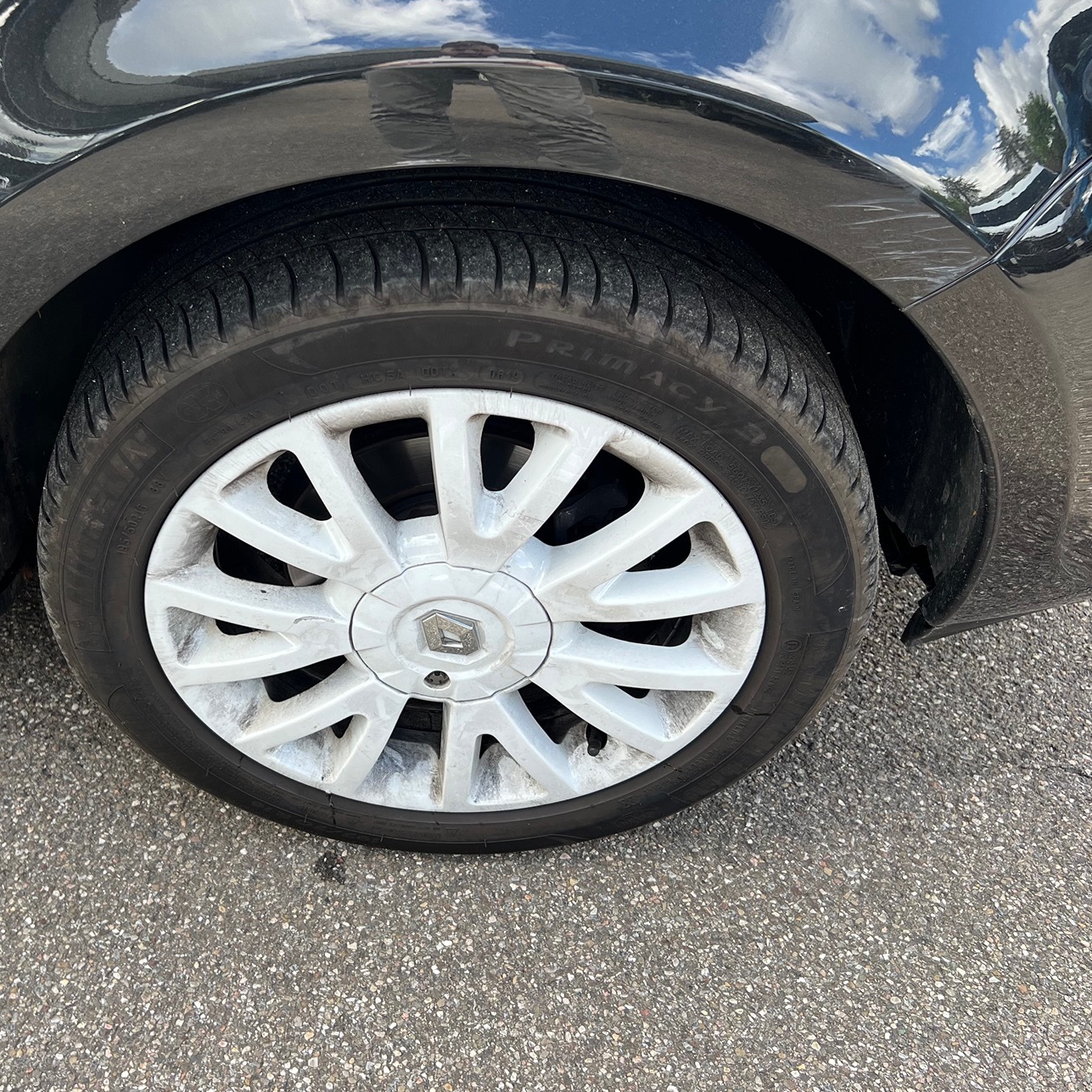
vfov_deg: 46.0
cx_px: 401
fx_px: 1285
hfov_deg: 45.6
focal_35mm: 36
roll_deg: -0.4
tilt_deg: -44.6
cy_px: 538
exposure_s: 1/380
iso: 50
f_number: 1.5
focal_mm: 5.7
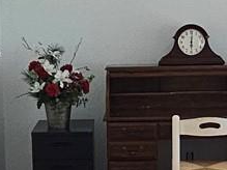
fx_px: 623
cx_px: 144
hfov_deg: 20.6
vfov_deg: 15.5
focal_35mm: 95
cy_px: 84
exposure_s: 1/40
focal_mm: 2.2
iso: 320
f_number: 2.2
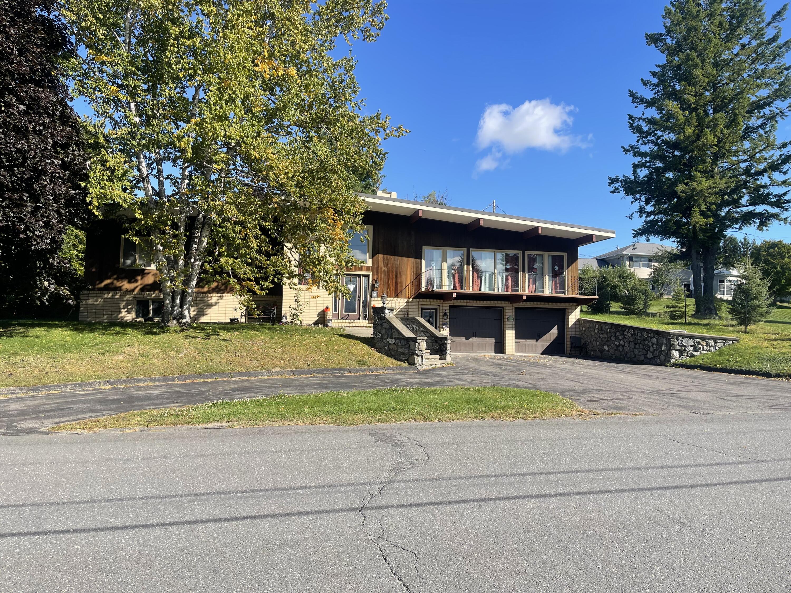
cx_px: 396
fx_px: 571
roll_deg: -1.6
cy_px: 296
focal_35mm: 25
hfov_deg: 69.4
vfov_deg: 54.9
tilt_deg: +3.5
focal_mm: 5.1
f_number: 1.6
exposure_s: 1/2247
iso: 32
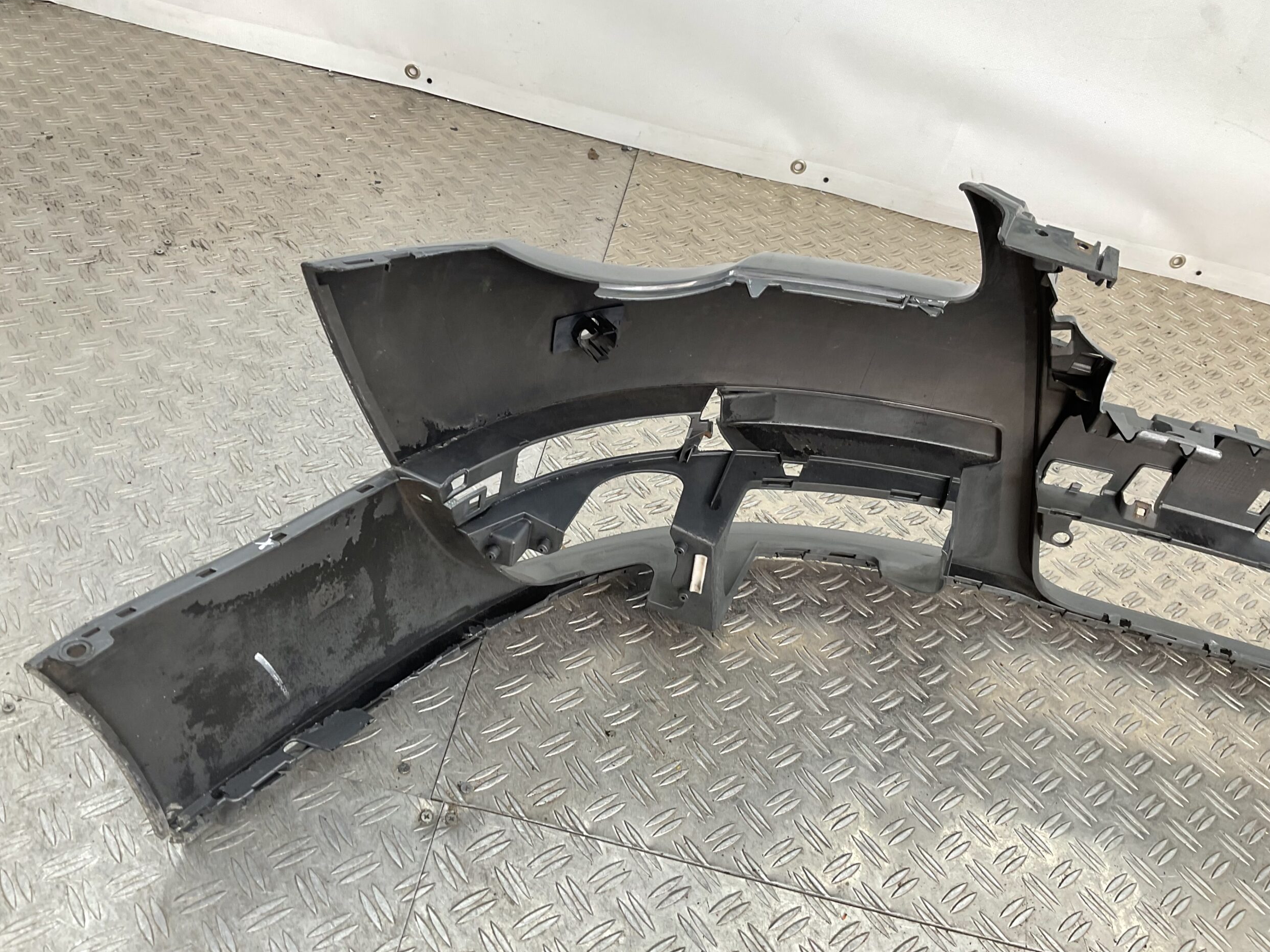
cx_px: 615
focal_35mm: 30
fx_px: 1101
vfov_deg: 46.8
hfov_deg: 60.0
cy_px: 470
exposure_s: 1/120
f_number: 1.8
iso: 20
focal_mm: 3
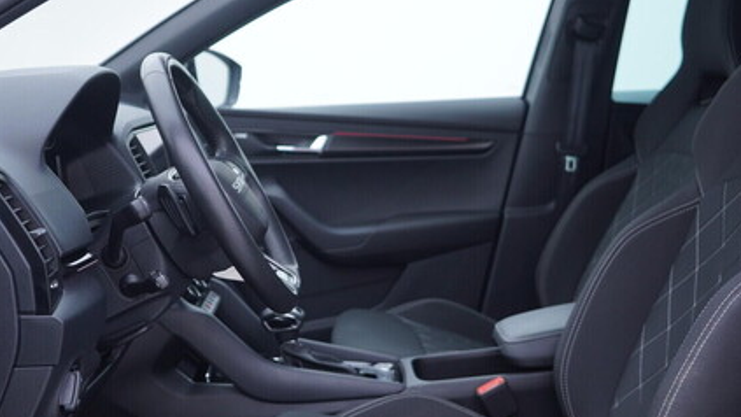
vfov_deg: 24.4
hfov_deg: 42.0
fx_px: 963
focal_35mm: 49
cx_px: 335
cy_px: 204
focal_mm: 24
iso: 125
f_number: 2.8
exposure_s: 1/40
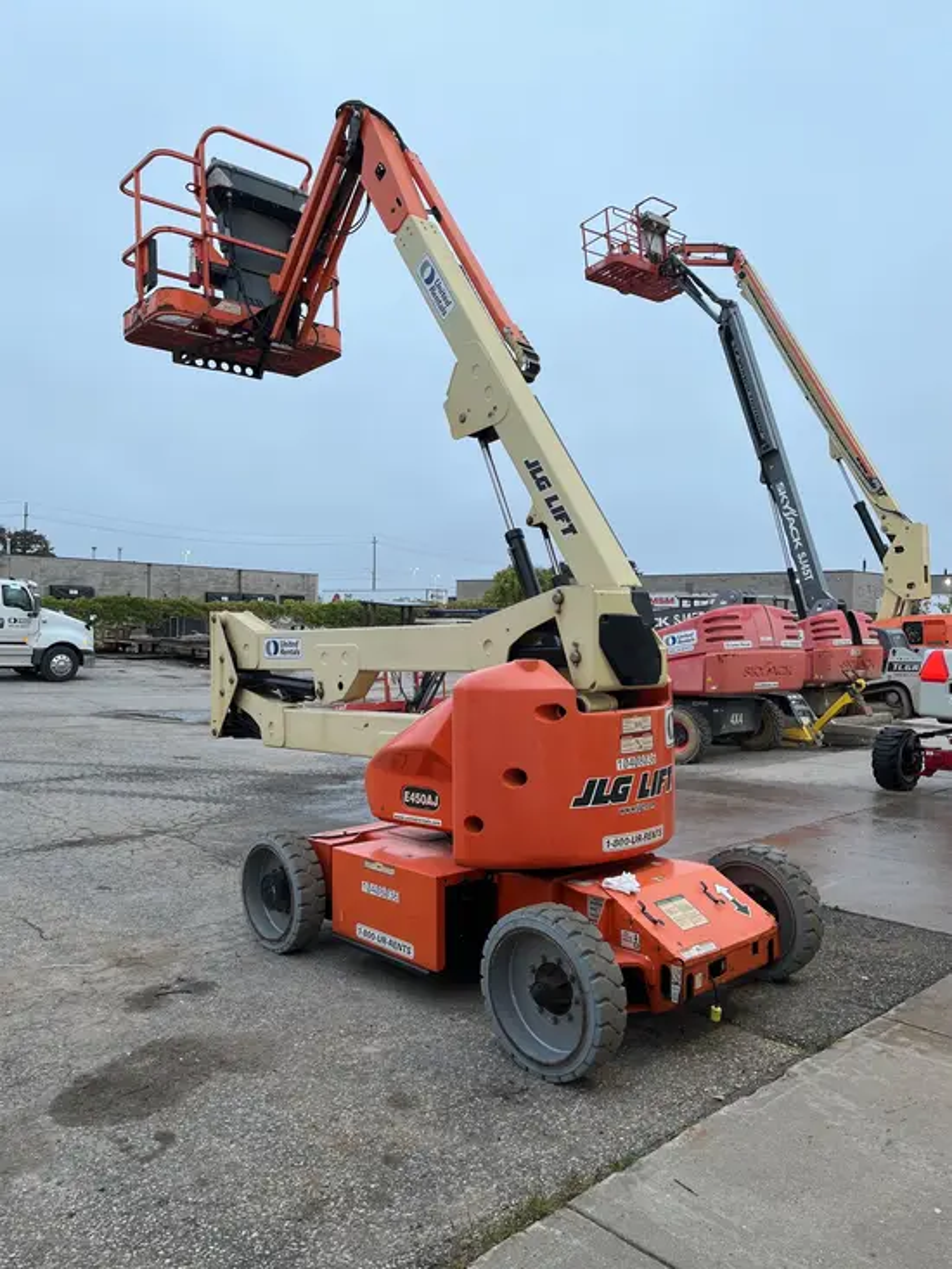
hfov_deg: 53.1
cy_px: 634
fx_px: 953
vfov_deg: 67.3
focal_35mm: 26
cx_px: 476
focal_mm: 5.1
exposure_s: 1/121
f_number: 1.6
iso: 40
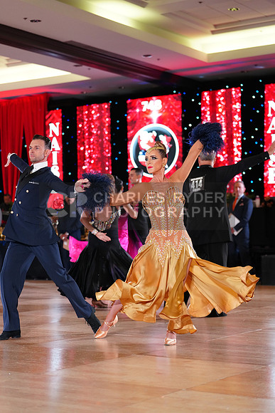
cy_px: 206
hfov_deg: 19.5
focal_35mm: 70
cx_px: 138
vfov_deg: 28.8
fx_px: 802
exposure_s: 1/400
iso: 2500
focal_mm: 70
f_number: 2.8
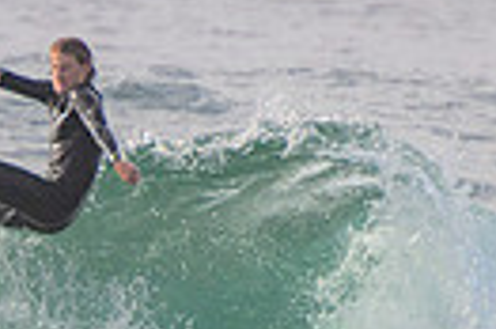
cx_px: -131
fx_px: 33603
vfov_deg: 0.6
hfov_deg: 0.8
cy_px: 462
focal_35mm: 2442
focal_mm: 400
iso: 320
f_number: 5.6
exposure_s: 1/2000
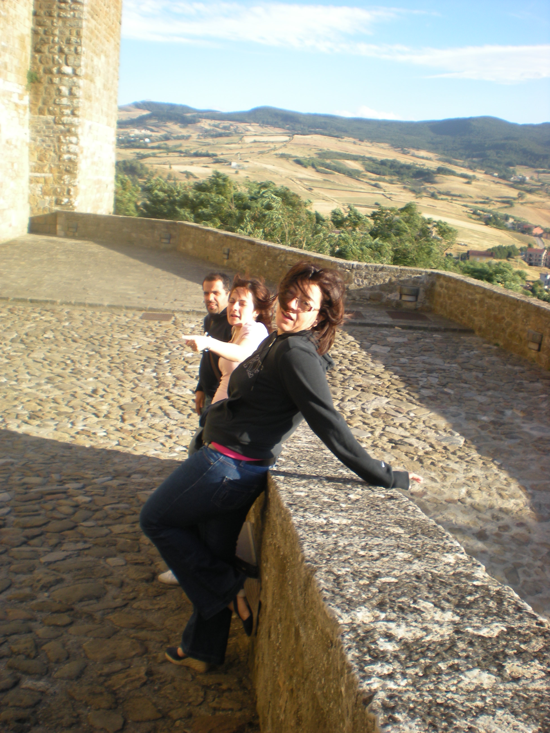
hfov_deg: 37.7
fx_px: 805
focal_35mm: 38
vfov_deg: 49.0
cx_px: 275
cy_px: 366
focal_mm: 6.3
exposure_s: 1/135
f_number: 4.6
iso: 64
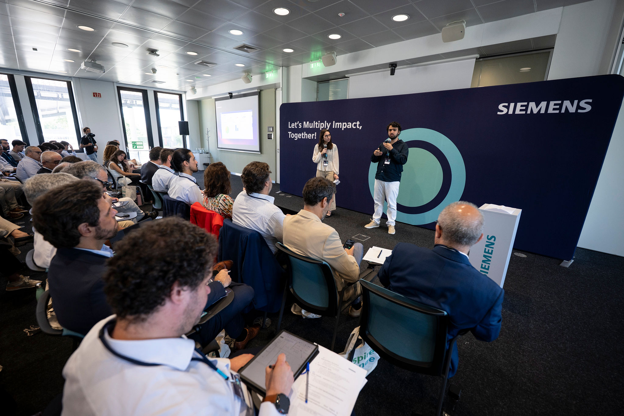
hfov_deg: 101.1
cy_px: 208
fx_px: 257
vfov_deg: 78.1
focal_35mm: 15
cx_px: 312
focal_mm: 14.5
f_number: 3.2
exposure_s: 1/160
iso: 800
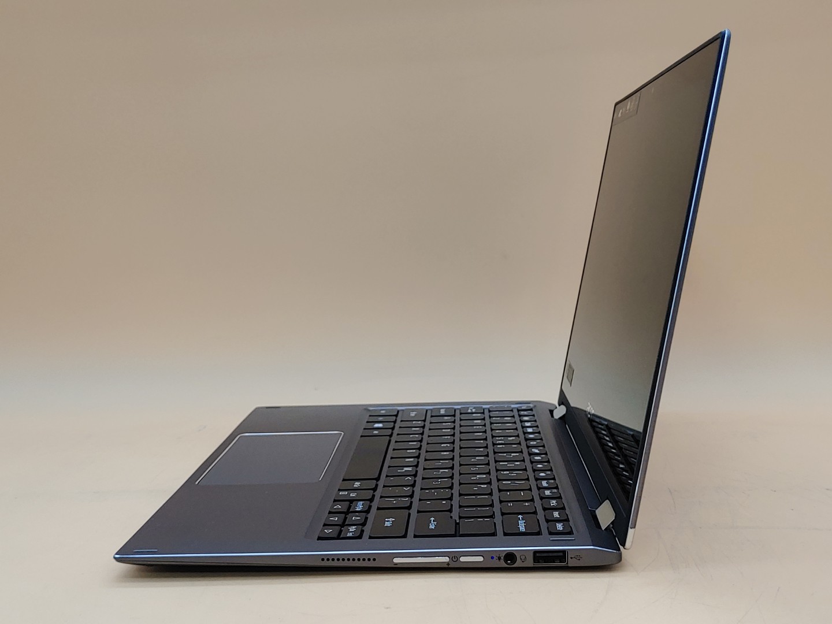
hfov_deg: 45.8
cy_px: 312
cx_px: 416
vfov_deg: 35.1
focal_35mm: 41
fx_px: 985
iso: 50
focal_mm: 4.36
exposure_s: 1/130
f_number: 1.8
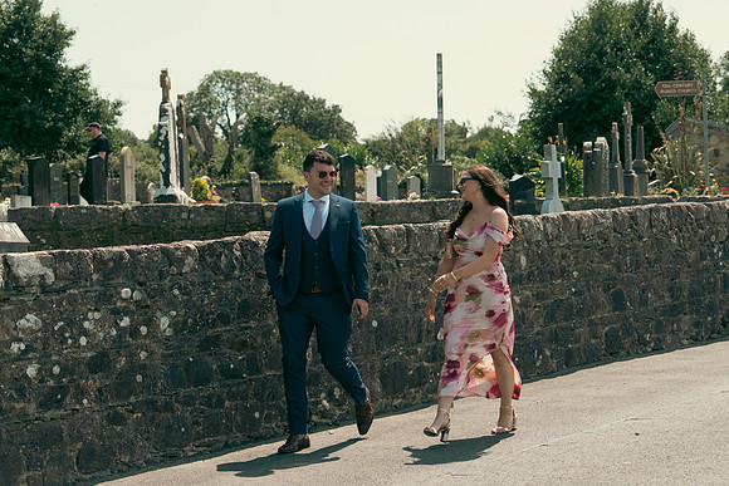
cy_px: 243
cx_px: 364
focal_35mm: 75
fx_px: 1519
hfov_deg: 27.0
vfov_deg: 18.2
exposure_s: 1/1600
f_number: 3.5
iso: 200
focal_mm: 50
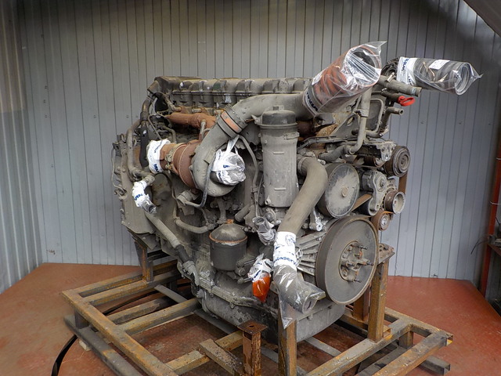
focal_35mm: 30
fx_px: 434
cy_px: 188
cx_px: 250
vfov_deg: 46.8
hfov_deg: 60.0
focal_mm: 4.1
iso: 125
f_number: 3.3
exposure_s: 1/60
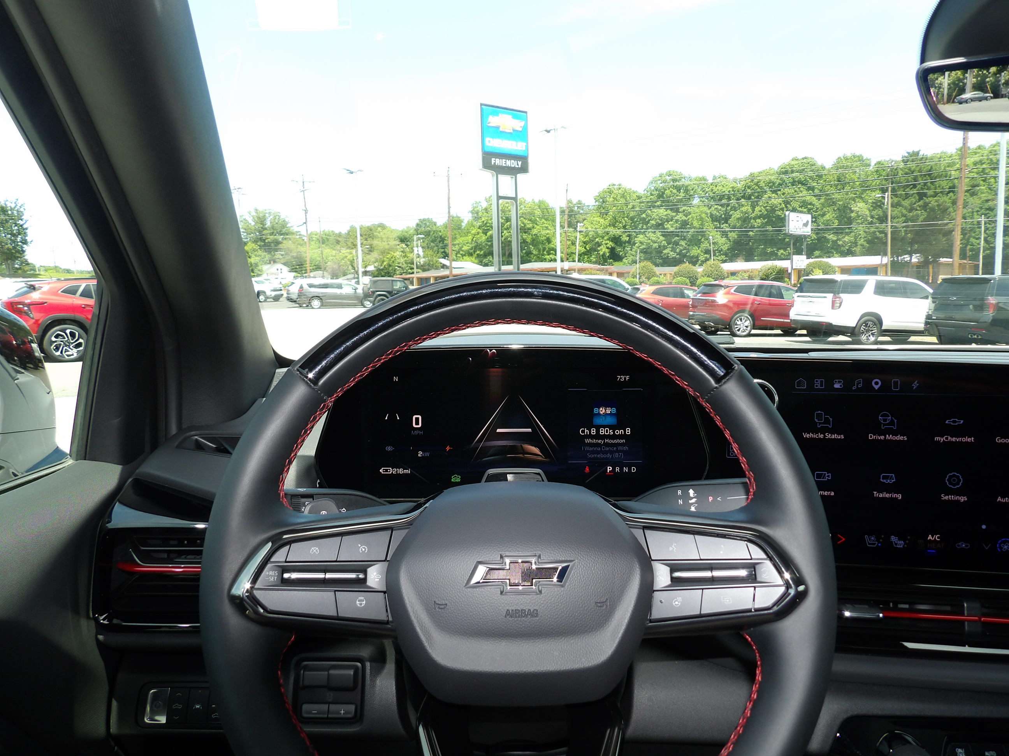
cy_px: 378
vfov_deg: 56.8
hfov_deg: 71.6
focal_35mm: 24
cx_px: 504
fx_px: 700
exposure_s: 1/181
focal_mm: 4.3
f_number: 3.2
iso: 100
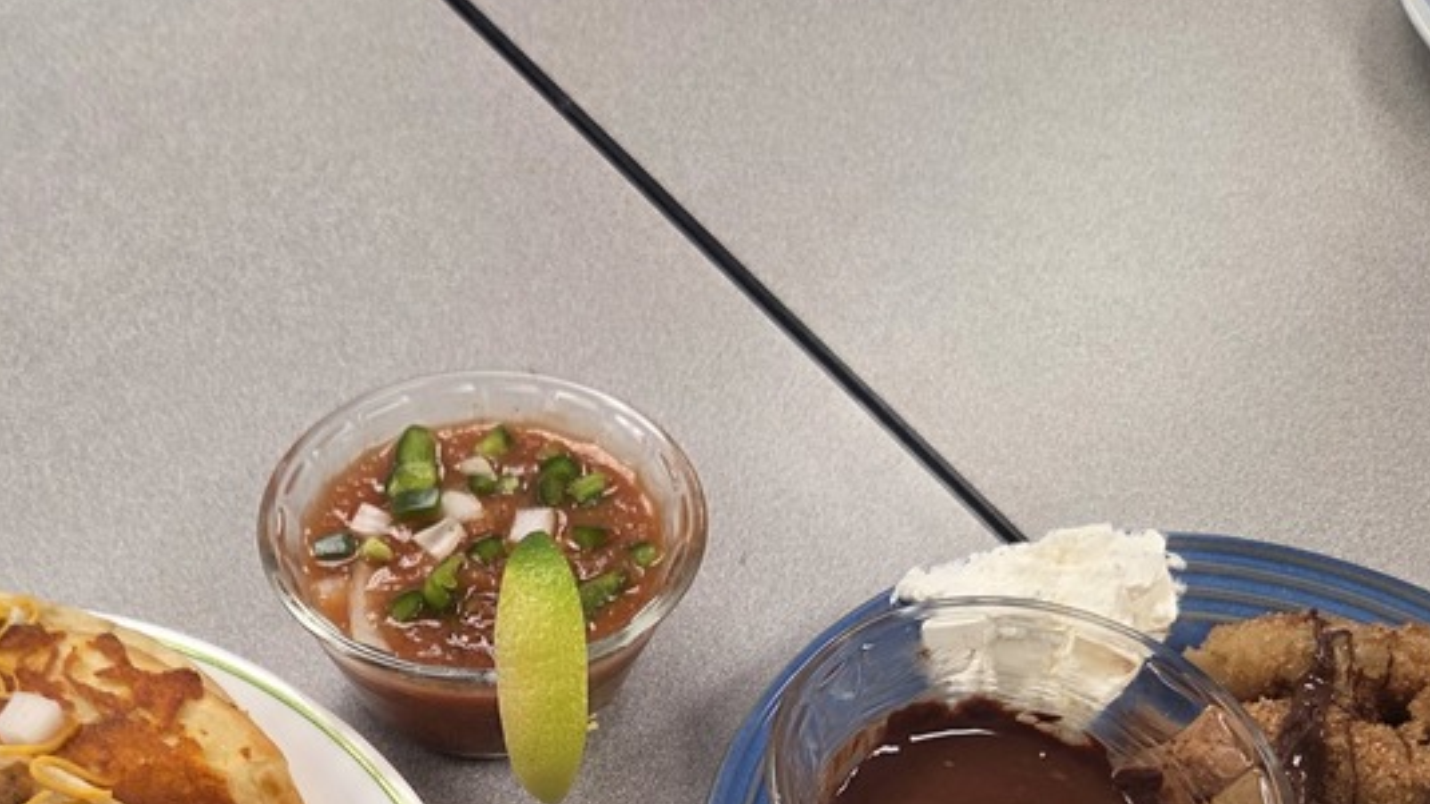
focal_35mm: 48
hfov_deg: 42.4
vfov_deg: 23.0
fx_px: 1820
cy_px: 943
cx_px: 484
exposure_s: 1/120
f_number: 1.8
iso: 200
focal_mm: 5.4
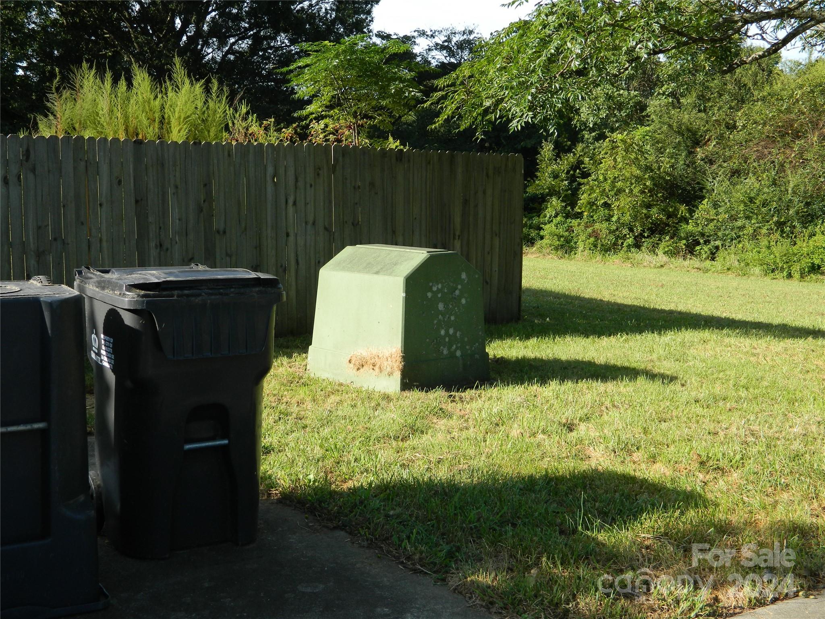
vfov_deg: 30.9
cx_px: 412
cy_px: 310
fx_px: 1120
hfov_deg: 40.4
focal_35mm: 47
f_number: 3.6
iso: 80
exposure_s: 1/400
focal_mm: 8.4
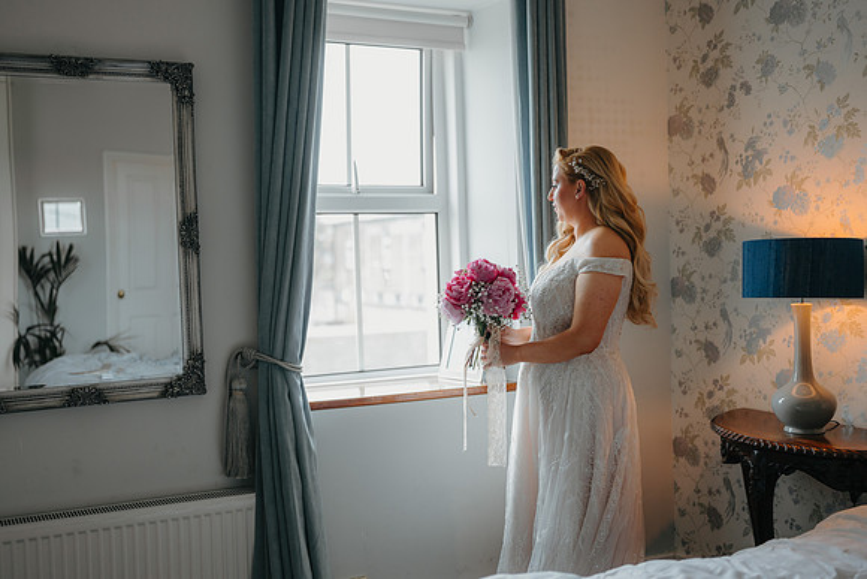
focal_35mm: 40
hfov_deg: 48.6
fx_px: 959
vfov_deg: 33.6
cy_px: 289
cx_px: 401
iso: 200
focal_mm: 35
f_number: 1.4
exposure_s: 1/200
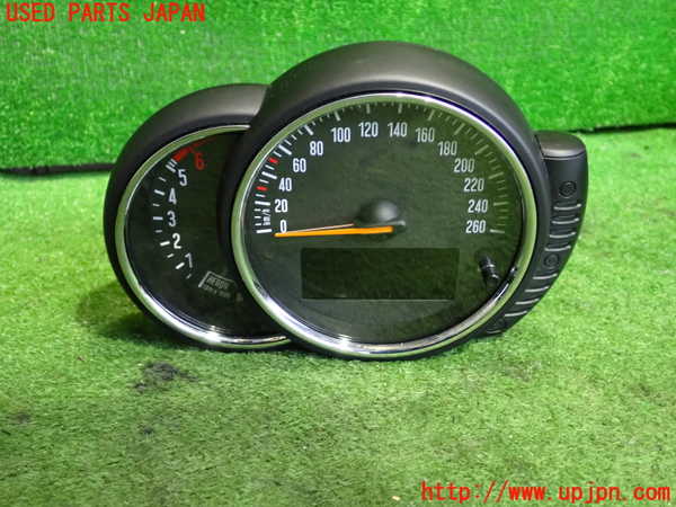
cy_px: 254
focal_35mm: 36
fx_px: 703
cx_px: 338
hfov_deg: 51.4
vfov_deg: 39.7
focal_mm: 6.37
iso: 1250
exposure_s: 1/25
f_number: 2.5
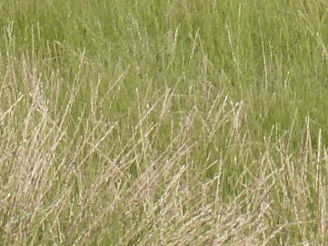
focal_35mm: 432
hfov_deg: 4.5
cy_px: -395
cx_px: 641
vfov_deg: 3.4
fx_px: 4095
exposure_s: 1/500
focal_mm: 10.9
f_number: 5
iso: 100
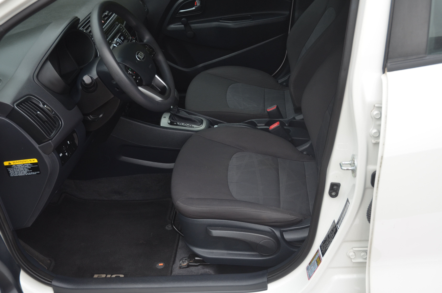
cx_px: 221
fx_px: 533
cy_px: 146
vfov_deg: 30.7
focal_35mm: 44
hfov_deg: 45.0
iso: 280
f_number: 5.6
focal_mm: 29
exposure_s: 1/125
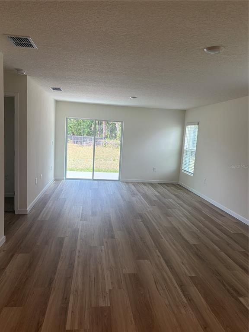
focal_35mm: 26
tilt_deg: -7.6
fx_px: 249
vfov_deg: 67.3
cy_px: 166
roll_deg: -4.1
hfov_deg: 53.1
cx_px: 124
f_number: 1.6
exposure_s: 1/188
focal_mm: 5.96
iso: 64
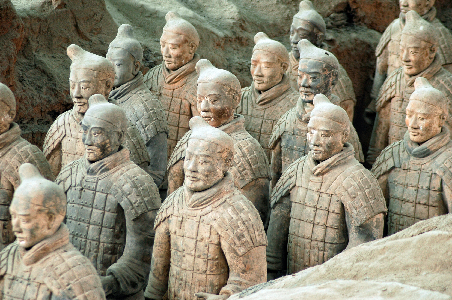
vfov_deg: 6.3
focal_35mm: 218
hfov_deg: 9.5
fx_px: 2728
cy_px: 150
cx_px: 226
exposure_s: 1/15
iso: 400
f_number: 4.5
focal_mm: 145
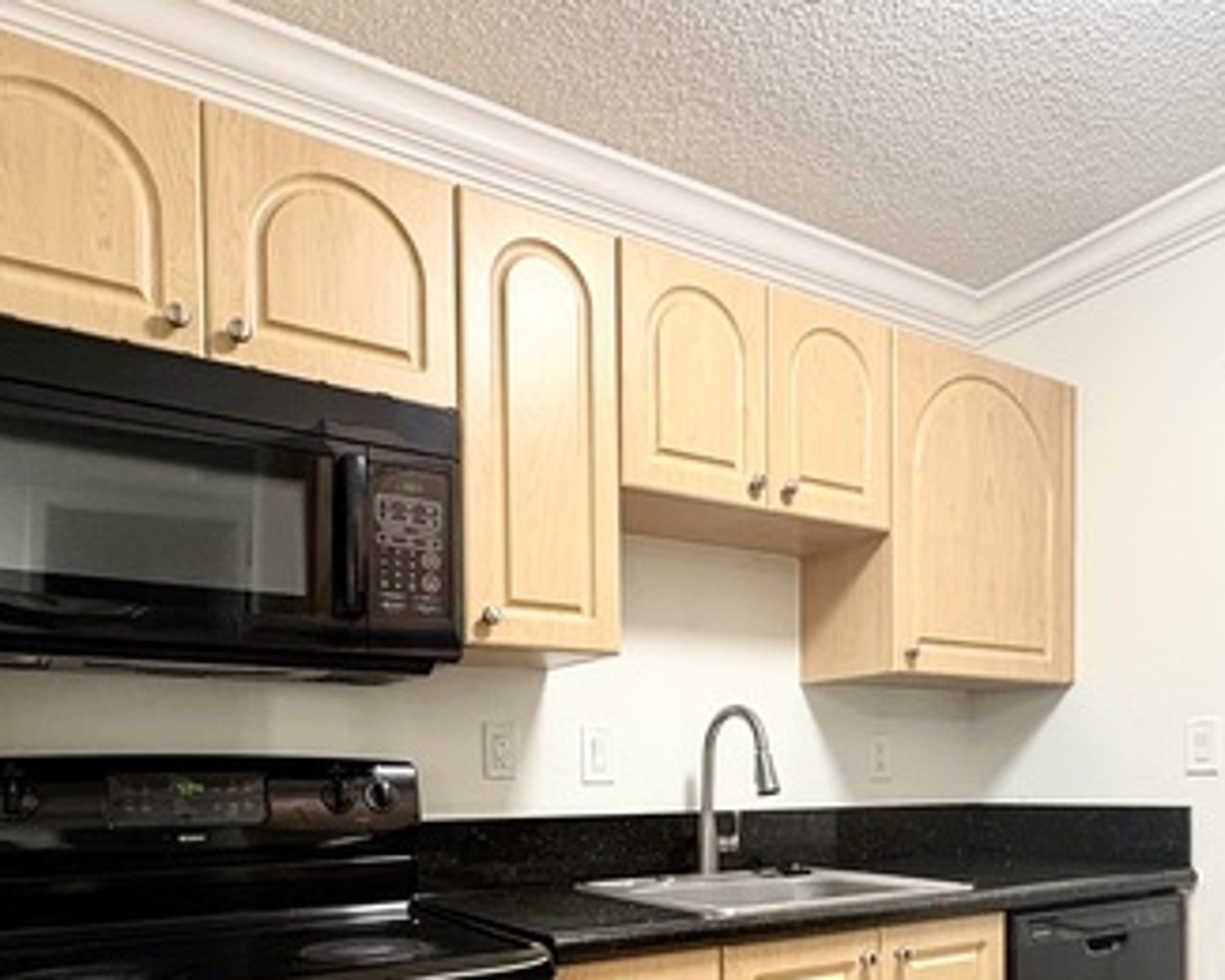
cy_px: 810
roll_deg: +1.3
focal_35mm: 28
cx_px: 695
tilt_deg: +0.5
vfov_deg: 48.1
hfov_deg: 62.0
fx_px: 1015
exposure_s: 1/60
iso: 320
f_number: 2.2
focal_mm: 2.22
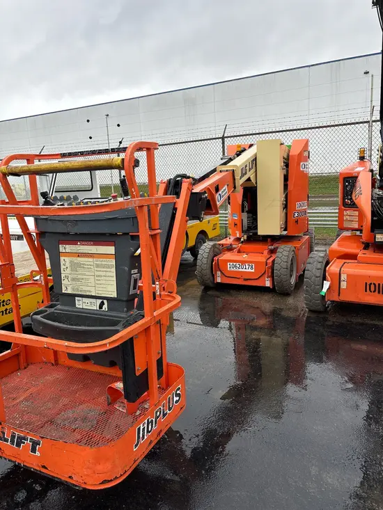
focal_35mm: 26
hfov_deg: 53.1
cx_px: 192
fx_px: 383
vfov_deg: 67.3
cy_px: 255
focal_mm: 5.96
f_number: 1.6
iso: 40
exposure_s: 1/205
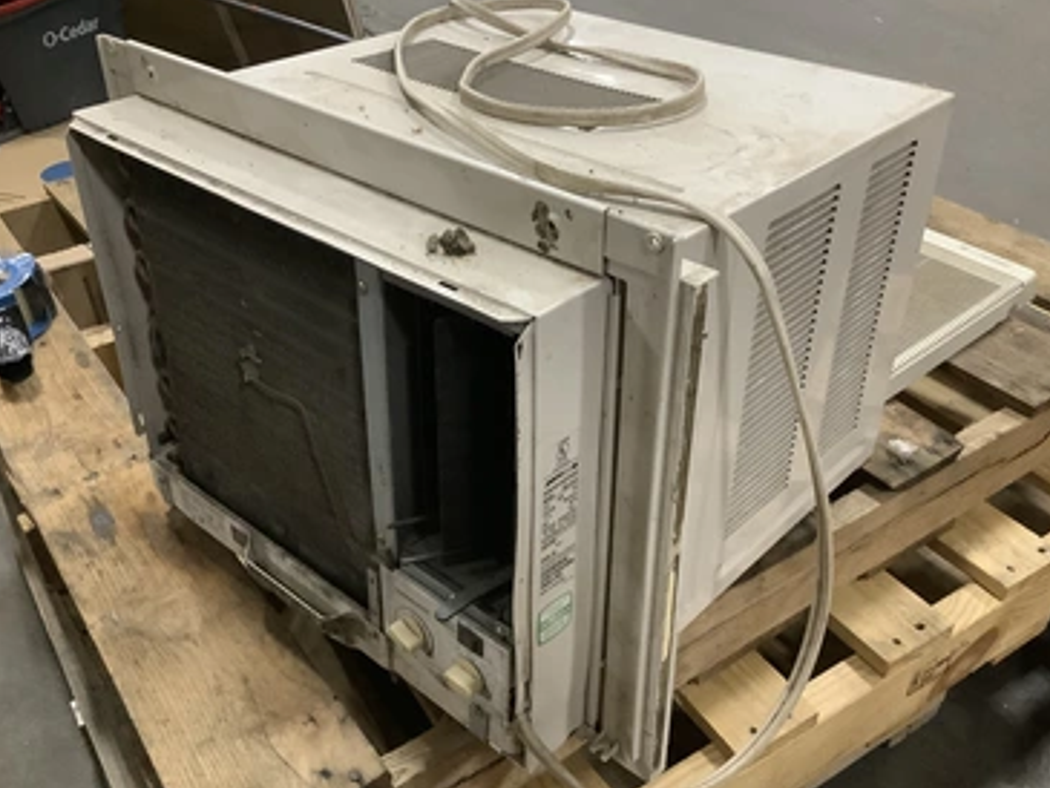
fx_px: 1032
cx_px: 529
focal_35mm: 34
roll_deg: +1.1
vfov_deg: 41.8
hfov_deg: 53.9
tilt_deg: -35.7
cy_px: 397
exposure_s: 1/40
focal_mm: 3.3
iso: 400
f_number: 2.4
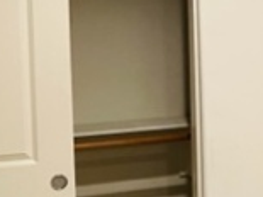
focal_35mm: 112
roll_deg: +0.2
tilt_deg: -4.4
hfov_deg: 15.7
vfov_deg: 13.2
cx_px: 432
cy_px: 65
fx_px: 850
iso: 200
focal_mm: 5.7
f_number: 1.5
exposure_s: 1/60
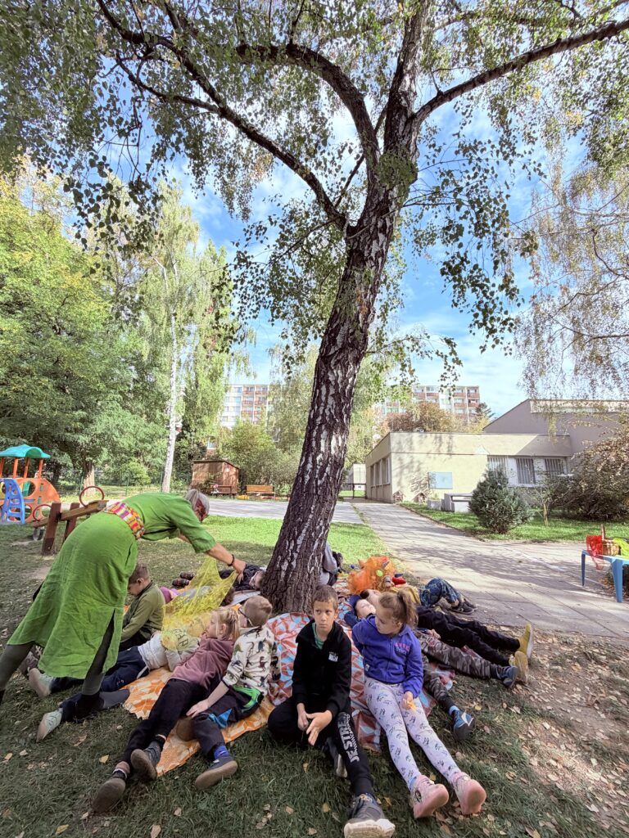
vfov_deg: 102.1
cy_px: 419
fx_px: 339
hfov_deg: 85.7
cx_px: 314
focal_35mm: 14
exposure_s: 1/625
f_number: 2.2
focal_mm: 2.22
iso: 40
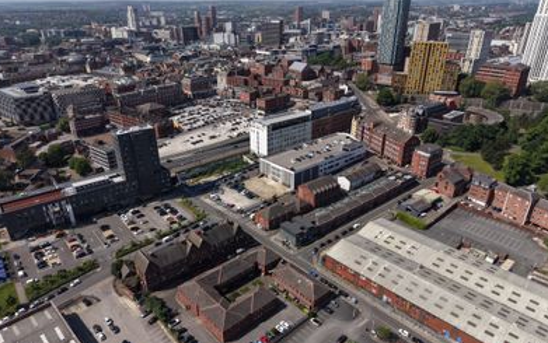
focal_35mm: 26
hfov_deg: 70.4
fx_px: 389
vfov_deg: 47.6
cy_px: 193
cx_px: 273
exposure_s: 1/4000
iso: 100
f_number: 1.8
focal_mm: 8.67
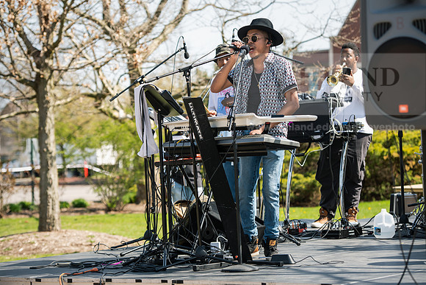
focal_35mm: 110
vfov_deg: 12.5
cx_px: 213
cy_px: 142
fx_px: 1302
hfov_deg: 18.6
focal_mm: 110
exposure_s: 1/400
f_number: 4
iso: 125
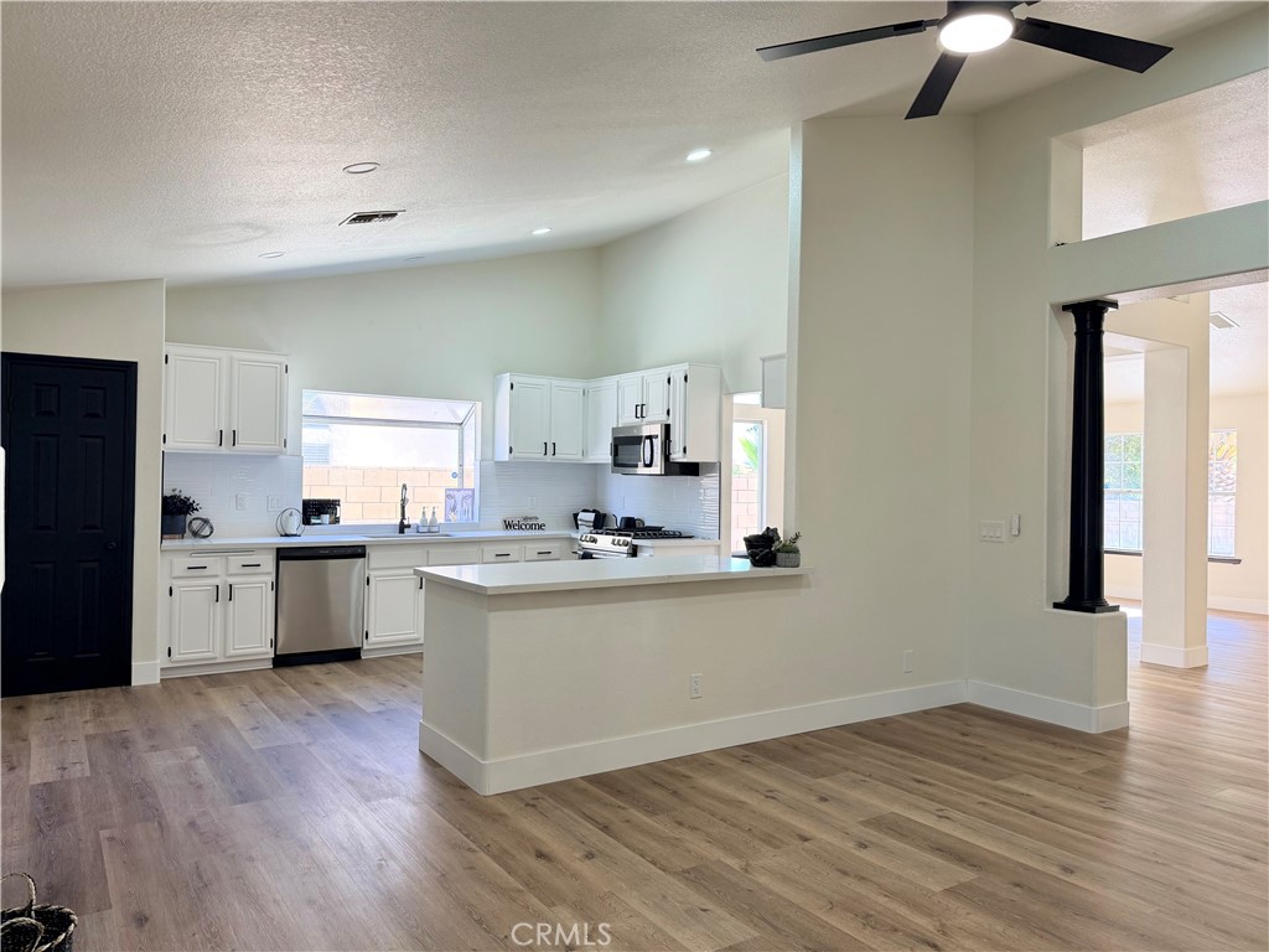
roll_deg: -0.8
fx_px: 880
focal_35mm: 24
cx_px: 634
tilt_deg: +0.4
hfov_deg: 71.6
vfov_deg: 56.8
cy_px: 476
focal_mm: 6.76
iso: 125
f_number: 1.78
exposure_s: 1/120
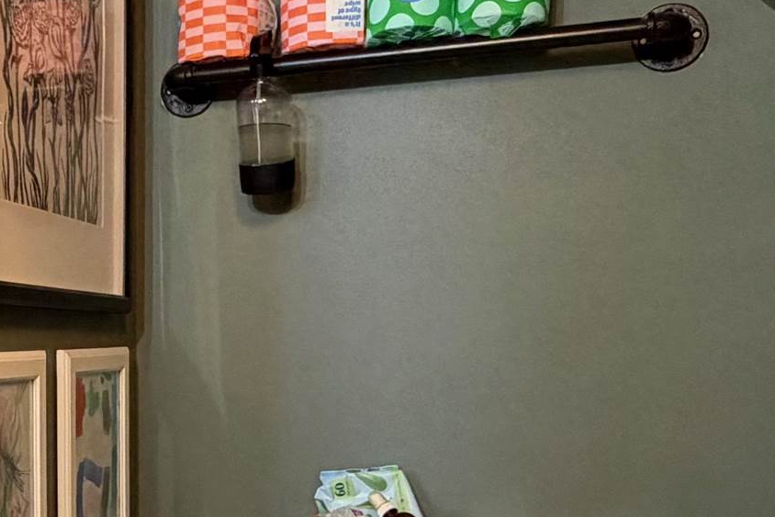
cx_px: 50
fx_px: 1141
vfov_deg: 25.1
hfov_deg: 34.9
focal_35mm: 53
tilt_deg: -3.7
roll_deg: +1.0
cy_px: 407
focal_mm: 2.22
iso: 320
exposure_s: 1/60
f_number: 2.2
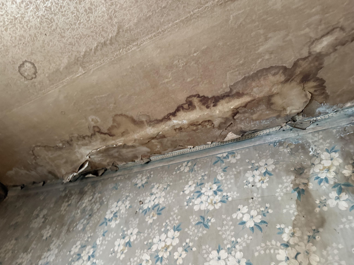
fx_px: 245
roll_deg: -17.0
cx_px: 177
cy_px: 132
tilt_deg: +43.1
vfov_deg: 56.8
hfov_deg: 71.6
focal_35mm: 24
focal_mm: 6.76
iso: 1000
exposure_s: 1/40
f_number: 1.78
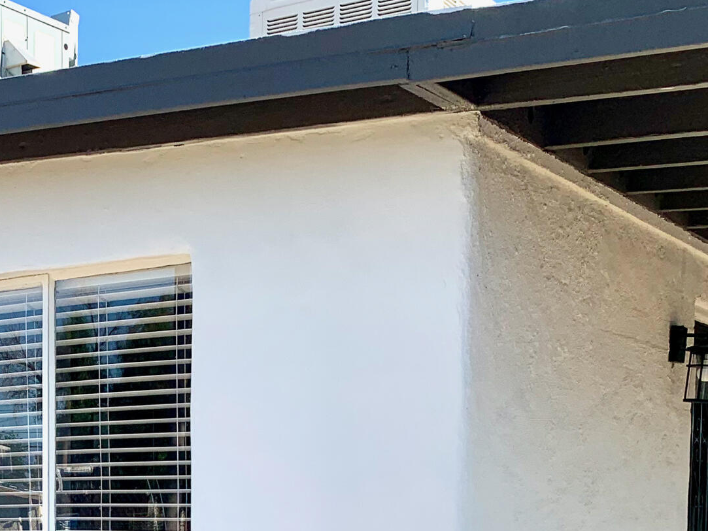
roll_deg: -0.3
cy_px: 647
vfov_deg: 19.2
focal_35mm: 72
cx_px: -6
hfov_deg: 25.6
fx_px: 1473
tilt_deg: -5.8
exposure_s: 1/1536
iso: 25
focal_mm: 4.25
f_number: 1.8
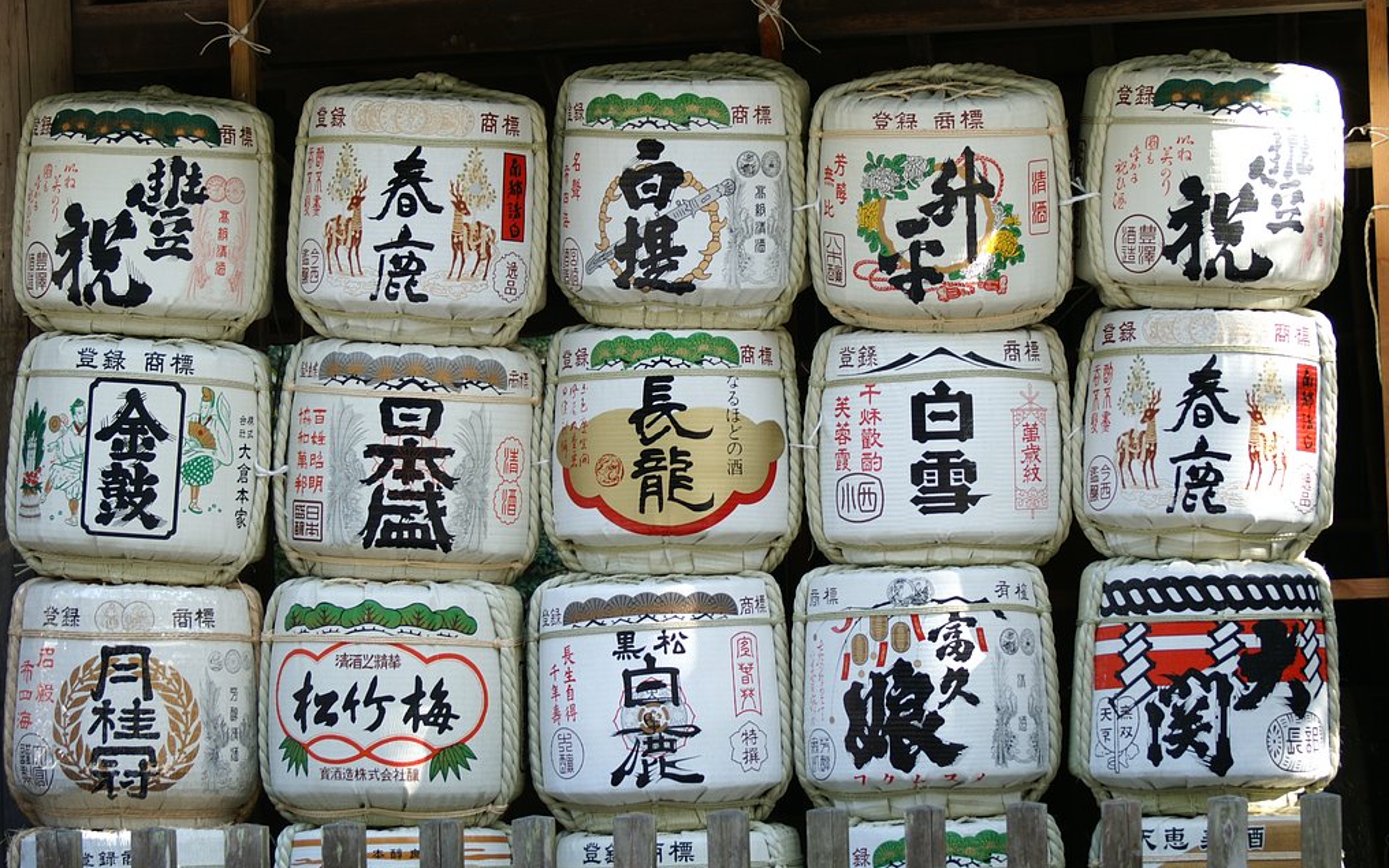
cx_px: 693
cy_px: 437
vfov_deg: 11.3
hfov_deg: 18.0
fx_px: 4373
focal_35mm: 116
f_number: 5.6
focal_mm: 75
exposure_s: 1/60
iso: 200
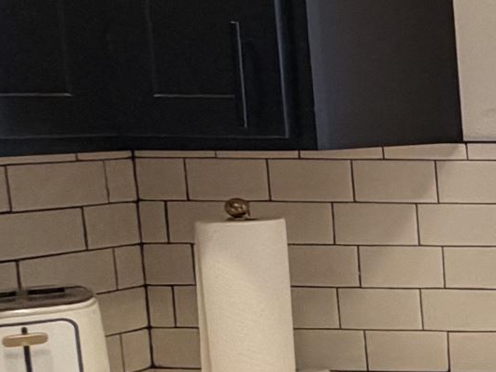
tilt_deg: -5.8
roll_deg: +0.3
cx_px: 1246
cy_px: 224
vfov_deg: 18.2
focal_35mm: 81
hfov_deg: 14.2
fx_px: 1160
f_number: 2.2
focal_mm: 2.22
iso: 125
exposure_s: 1/120
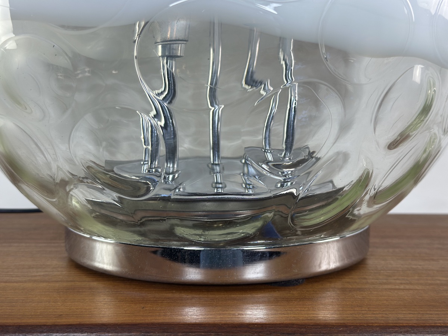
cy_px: 168
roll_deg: +0.9
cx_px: 224
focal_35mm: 48
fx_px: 621
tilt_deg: -4.7
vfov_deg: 30.3
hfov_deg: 39.7
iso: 64
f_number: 1.78
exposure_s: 1/162
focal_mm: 6.86
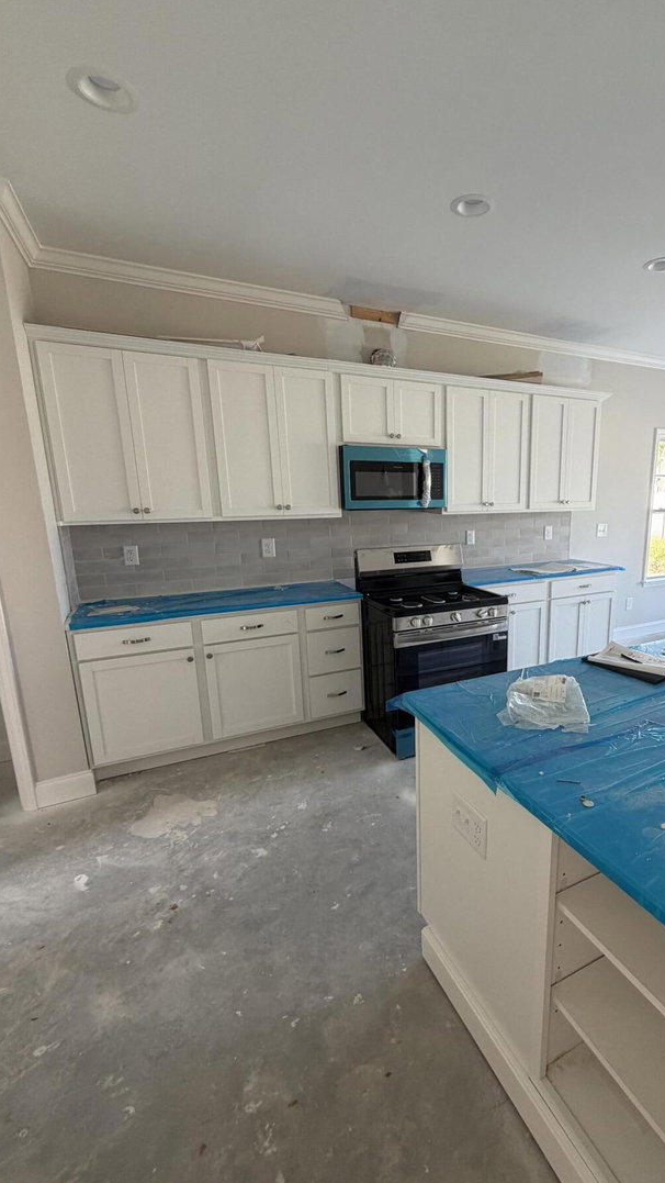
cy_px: 610
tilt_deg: -12.6
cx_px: 453
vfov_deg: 95.9
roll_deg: -0.8
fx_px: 533
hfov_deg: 62.1
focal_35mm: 17
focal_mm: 2.22
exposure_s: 1/121
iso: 200
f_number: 2.2
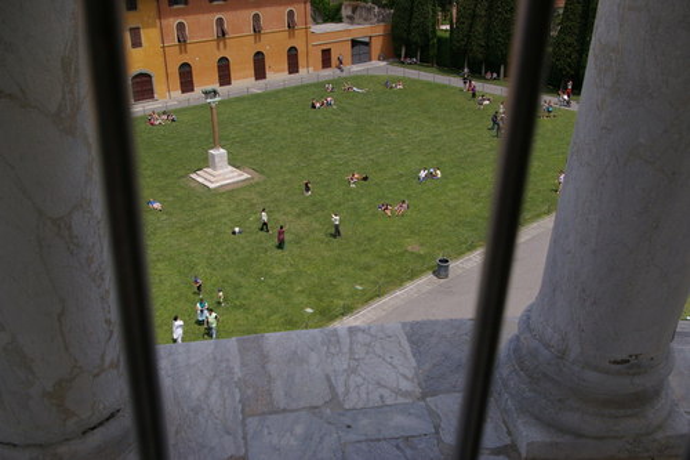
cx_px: 345
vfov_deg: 38.3
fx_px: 661
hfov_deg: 55.1
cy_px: 230
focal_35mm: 34
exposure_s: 1/350
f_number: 8
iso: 200
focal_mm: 23
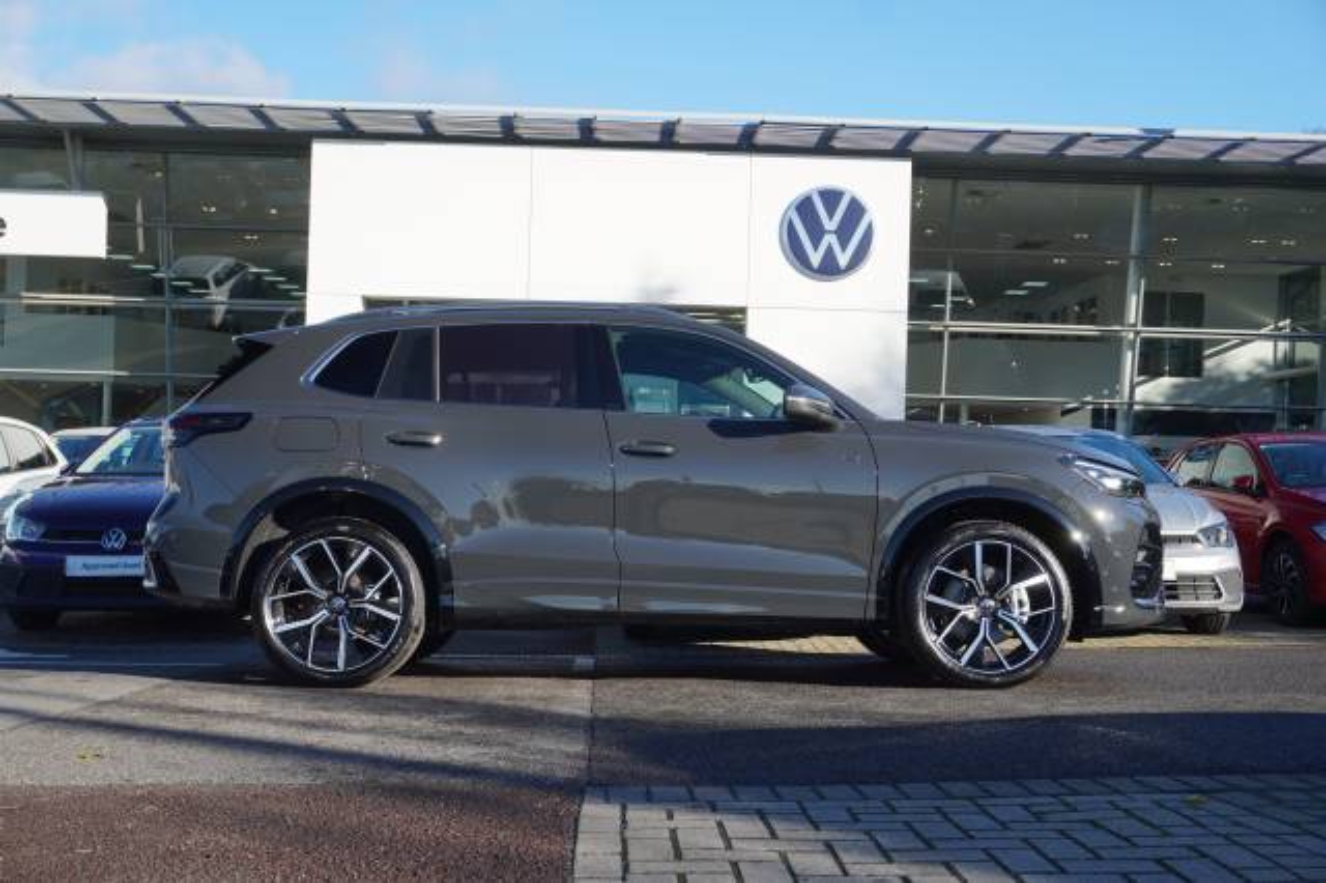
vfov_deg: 33.0
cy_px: 442
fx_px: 1491
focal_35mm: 40
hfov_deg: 47.9
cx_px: 663
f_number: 6.3
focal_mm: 27
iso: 100
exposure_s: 1/125
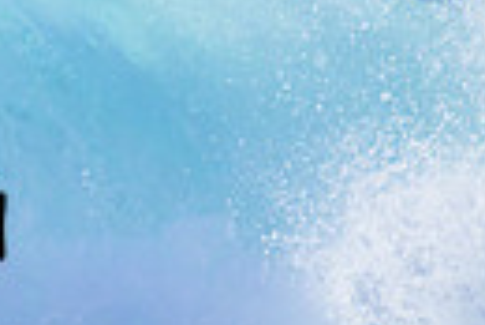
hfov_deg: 0.6
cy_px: 174
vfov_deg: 0.4
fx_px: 49376
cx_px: -388
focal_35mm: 3661
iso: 1000
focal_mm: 800
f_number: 11
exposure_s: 1/2000
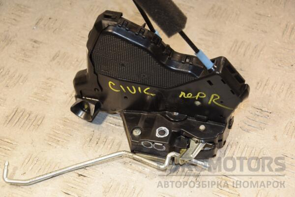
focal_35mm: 93
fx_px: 762
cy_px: 98
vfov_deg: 14.7
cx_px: 148
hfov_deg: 21.9
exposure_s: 1/160
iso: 800
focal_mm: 62
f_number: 5.3
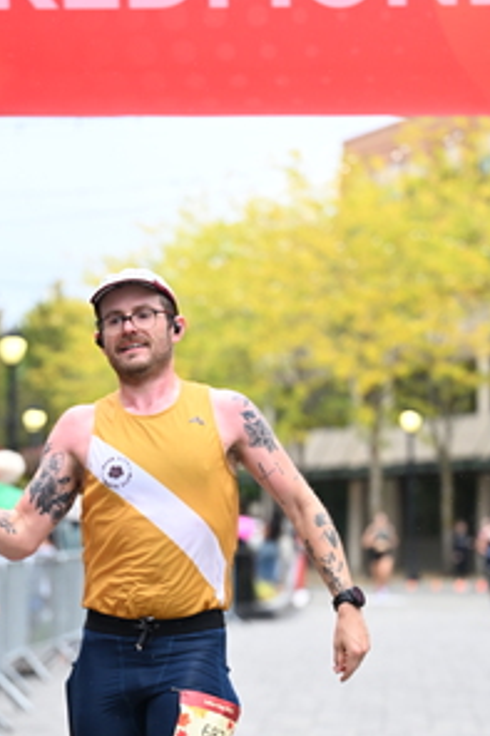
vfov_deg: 14.1
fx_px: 2964
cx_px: 168
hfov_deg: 9.4
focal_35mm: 145
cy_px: 517
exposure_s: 1/2000
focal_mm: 78
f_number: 2.8
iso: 1250
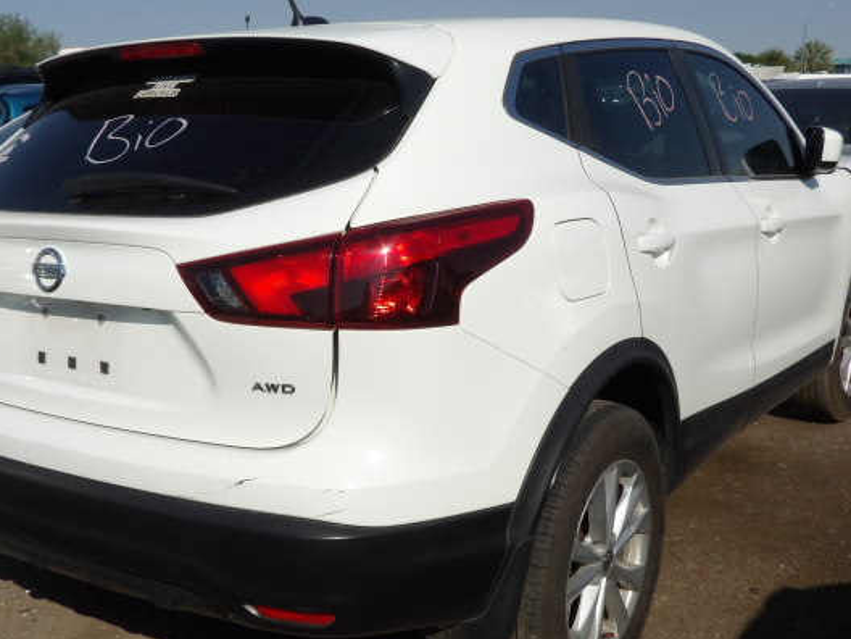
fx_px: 983
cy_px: 373
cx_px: 387
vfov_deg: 35.9
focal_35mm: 40
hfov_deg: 46.7
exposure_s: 1/639
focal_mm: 5.9
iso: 100
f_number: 7.1
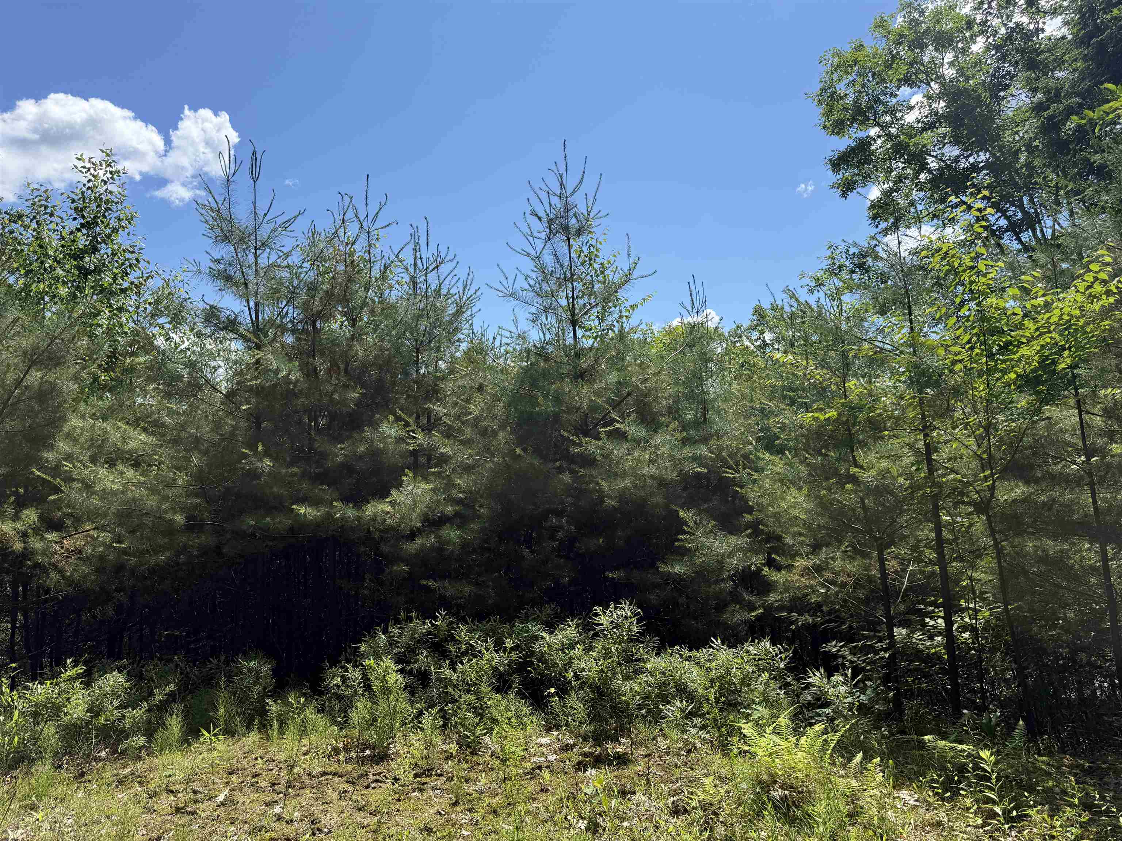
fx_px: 778
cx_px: 561
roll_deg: +1.4
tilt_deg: +4.8
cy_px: 420
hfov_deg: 71.6
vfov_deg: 56.8
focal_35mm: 24
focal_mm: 6.76
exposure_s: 1/4167
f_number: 1.78
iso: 80
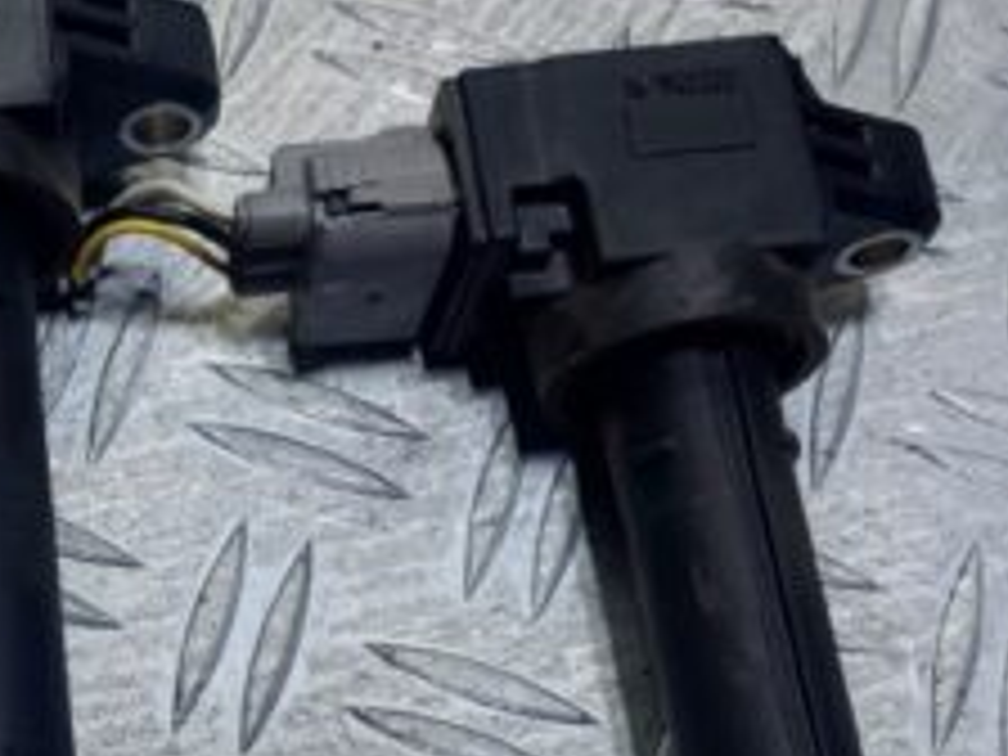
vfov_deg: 21.3
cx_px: 54
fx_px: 1951
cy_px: 716
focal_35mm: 67
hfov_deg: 27.6
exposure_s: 1/100
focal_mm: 5.23
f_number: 1.8
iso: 64
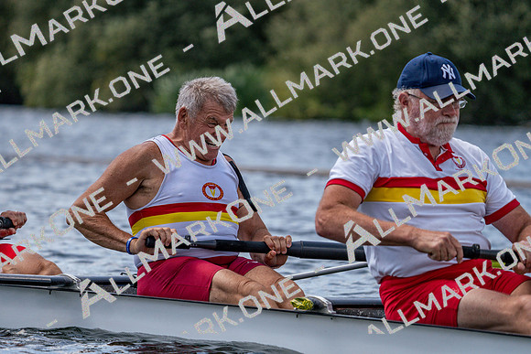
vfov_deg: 5.0
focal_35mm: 273
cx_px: 266
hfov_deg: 7.5
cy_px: 177
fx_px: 4028
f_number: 5.6
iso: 400
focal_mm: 273
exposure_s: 1/2000
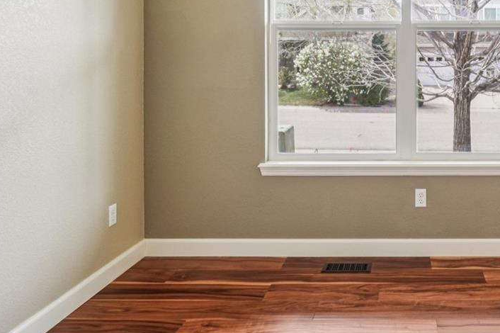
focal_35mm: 34
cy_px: 67
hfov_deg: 51.7
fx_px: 472
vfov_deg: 37.5
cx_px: 411
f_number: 8
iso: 400
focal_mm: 10
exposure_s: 1/15
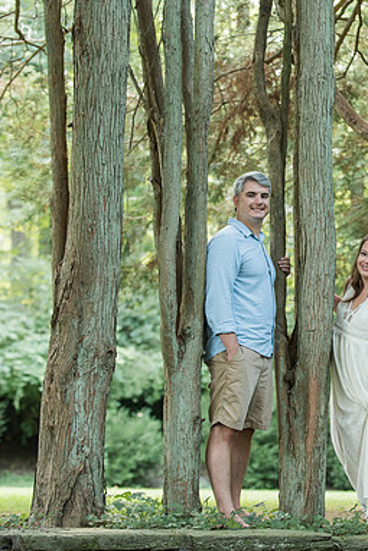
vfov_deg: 18.6
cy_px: 278
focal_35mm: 110
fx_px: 1685
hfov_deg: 12.4
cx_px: 327
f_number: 2.8
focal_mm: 70
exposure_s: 1/60
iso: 800
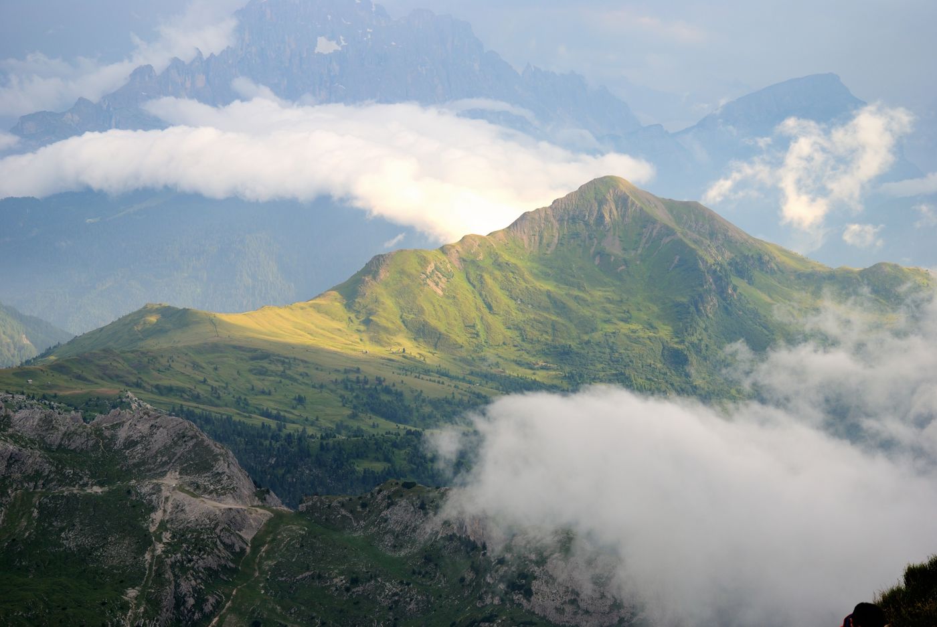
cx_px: 468
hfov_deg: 23.4
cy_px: 314
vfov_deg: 15.7
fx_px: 2267
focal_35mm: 87
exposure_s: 1/160
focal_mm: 58
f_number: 8
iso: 100
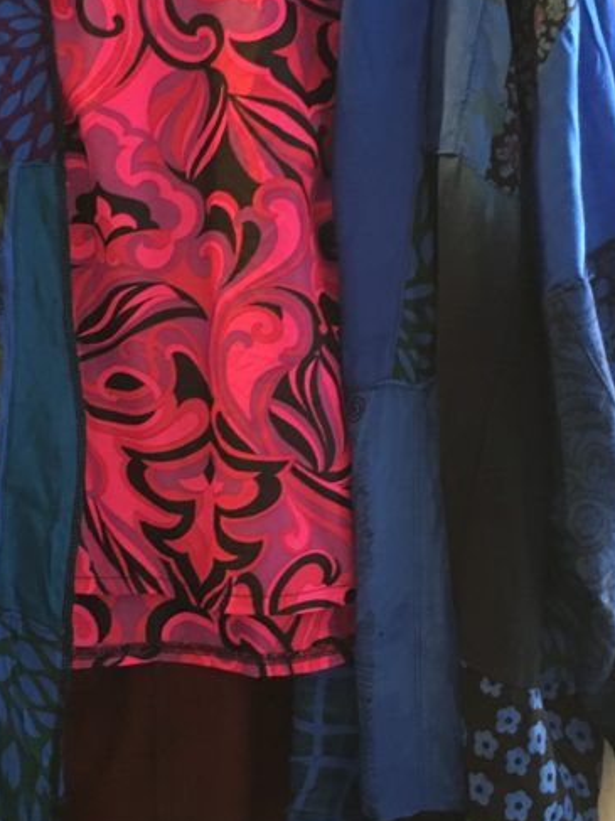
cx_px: 170
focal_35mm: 61
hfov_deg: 23.8
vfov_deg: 31.7
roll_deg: -0.2
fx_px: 1446
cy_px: 357
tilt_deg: -16.4
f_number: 2.2
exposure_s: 1/20
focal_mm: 4.15
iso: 200
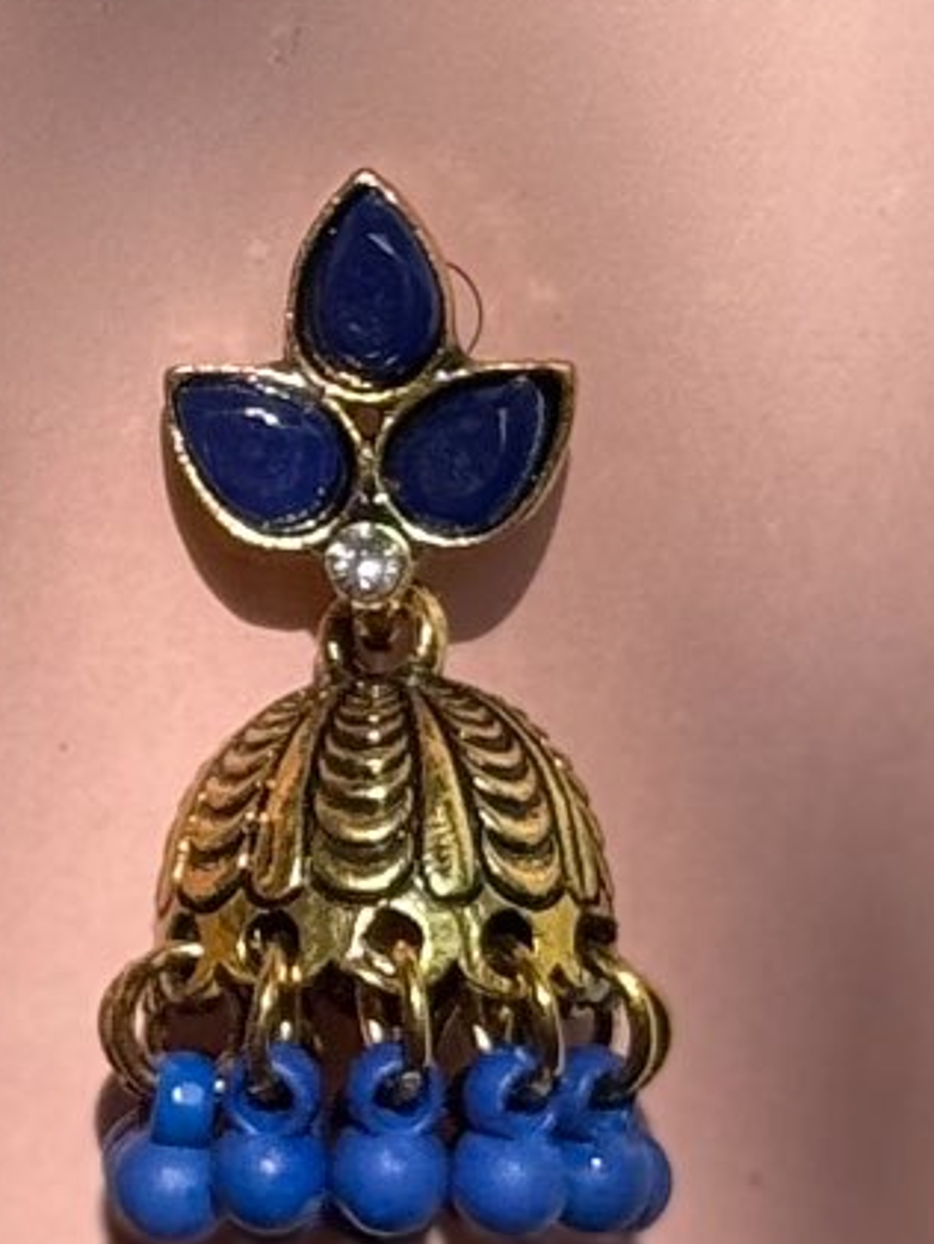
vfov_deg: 9.0
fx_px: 7875
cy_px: 287
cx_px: -183
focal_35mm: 219
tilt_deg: -13.2
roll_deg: -0.9
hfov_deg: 6.7
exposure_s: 1/5848
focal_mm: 6.76
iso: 64
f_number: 1.78
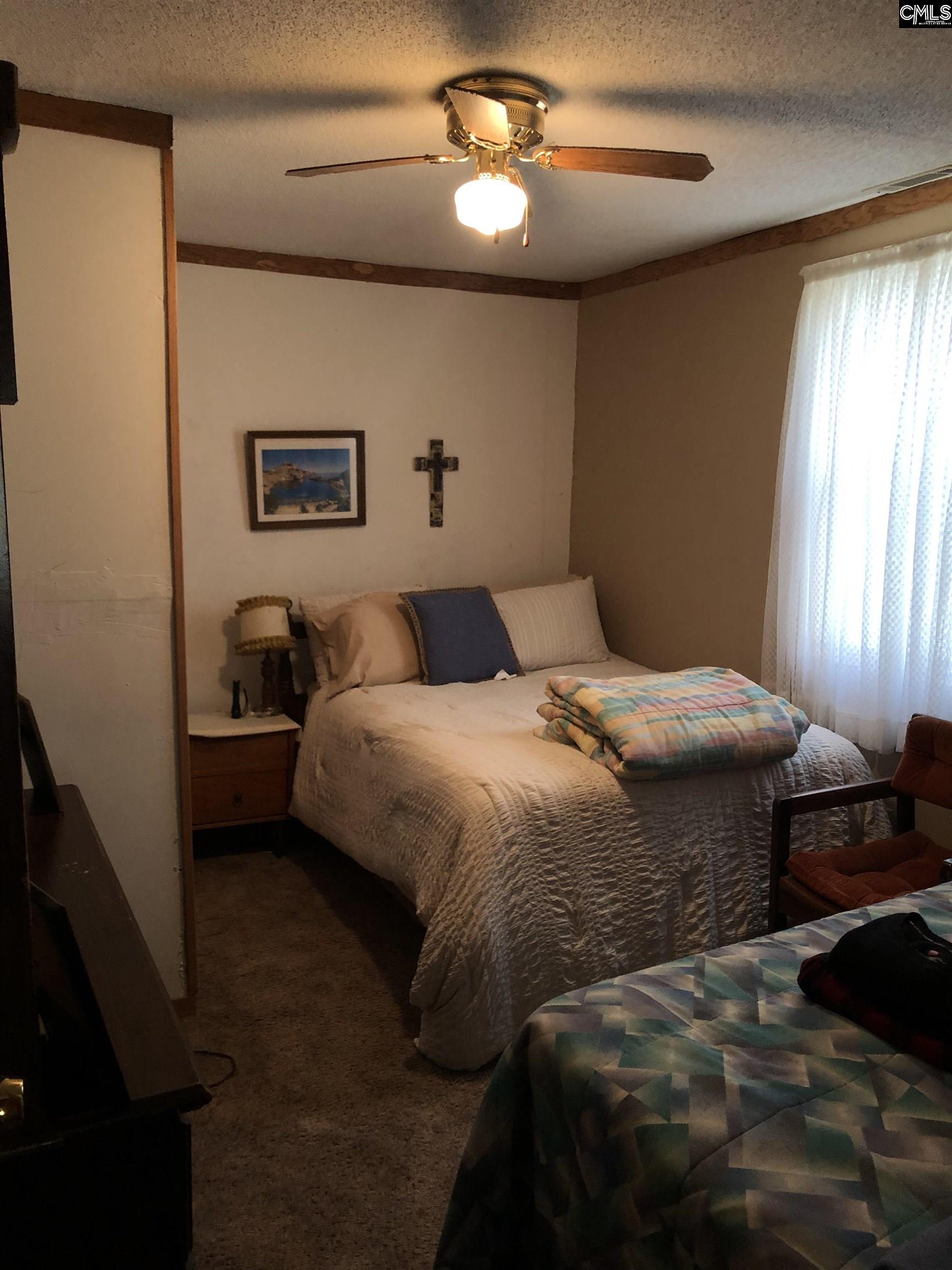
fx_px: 1027
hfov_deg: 49.7
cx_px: 476
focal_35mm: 28
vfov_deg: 63.4
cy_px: 635
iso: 40
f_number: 1.8
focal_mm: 3.99
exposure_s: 1/23
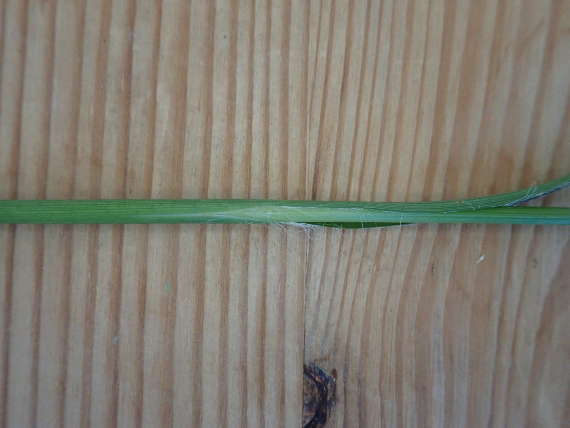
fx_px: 494
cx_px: 285
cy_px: 214
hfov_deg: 60.0
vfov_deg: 46.8
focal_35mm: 30
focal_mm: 5.5
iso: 800
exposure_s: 1/125
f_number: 2.3
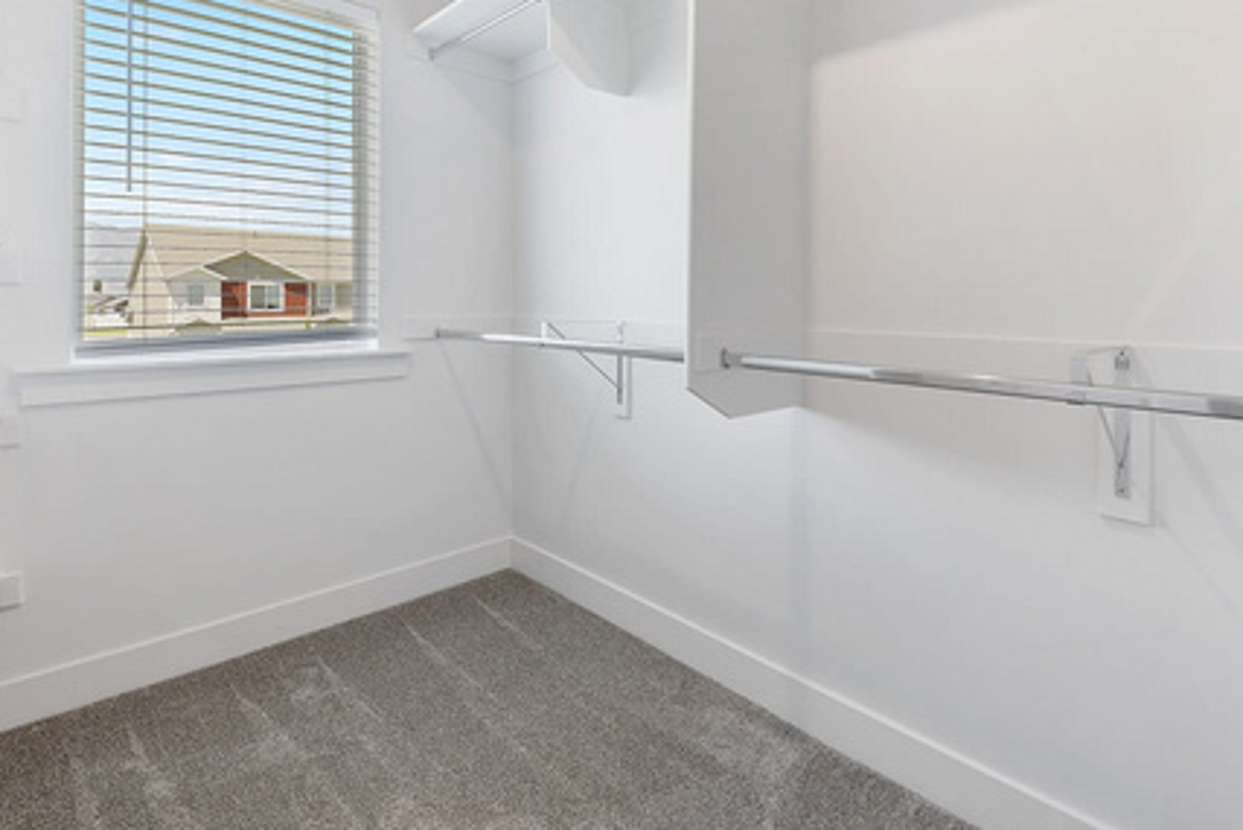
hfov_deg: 88.6
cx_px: 760
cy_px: 284
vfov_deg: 65.8
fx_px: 622
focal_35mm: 18
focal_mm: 12
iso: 100
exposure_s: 1/5
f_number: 8
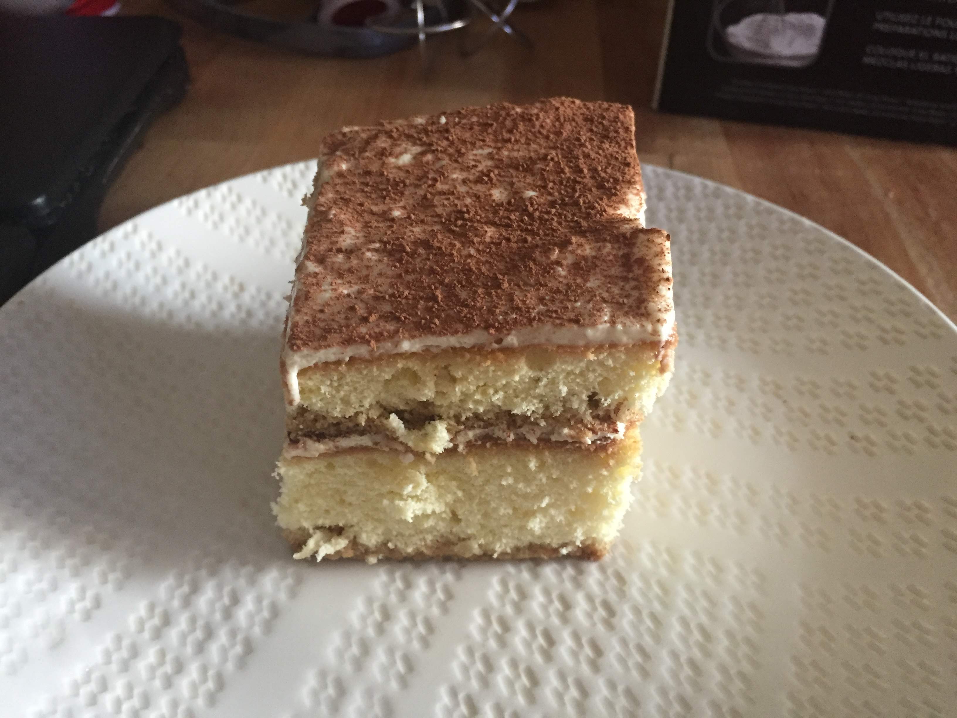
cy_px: 359
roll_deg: +0.6
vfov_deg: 48.2
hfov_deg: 61.7
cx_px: 478
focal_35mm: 29
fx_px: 802
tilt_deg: -40.5
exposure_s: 1/17
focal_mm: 4.15
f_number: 2.2
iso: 250
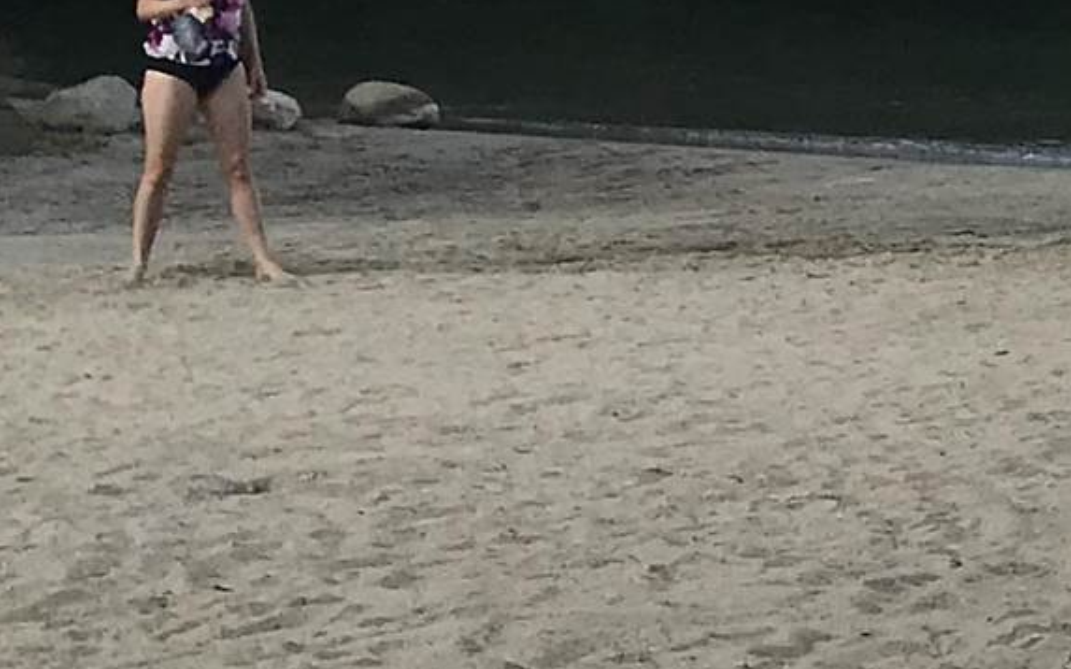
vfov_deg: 8.1
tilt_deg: -0.9
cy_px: -305
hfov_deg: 11.5
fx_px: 4640
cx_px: 2316
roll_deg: -0.1
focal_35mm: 159
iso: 20
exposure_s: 1/1808
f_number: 1.8
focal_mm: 3.99
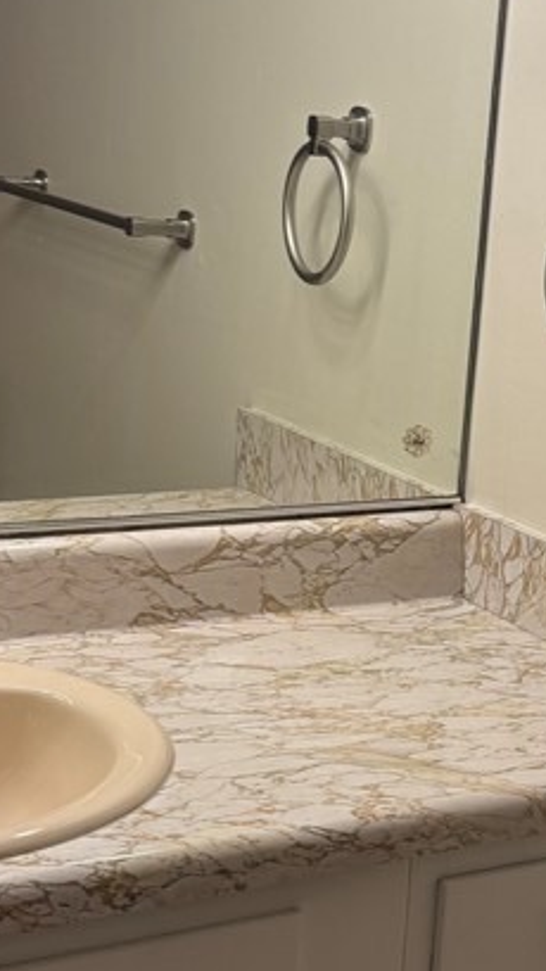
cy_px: 499
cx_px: 427
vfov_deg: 29.7
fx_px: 1828
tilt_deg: -11.9
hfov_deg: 16.9
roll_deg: -5.1
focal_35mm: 71
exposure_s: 1/142
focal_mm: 5.96
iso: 40
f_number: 1.6
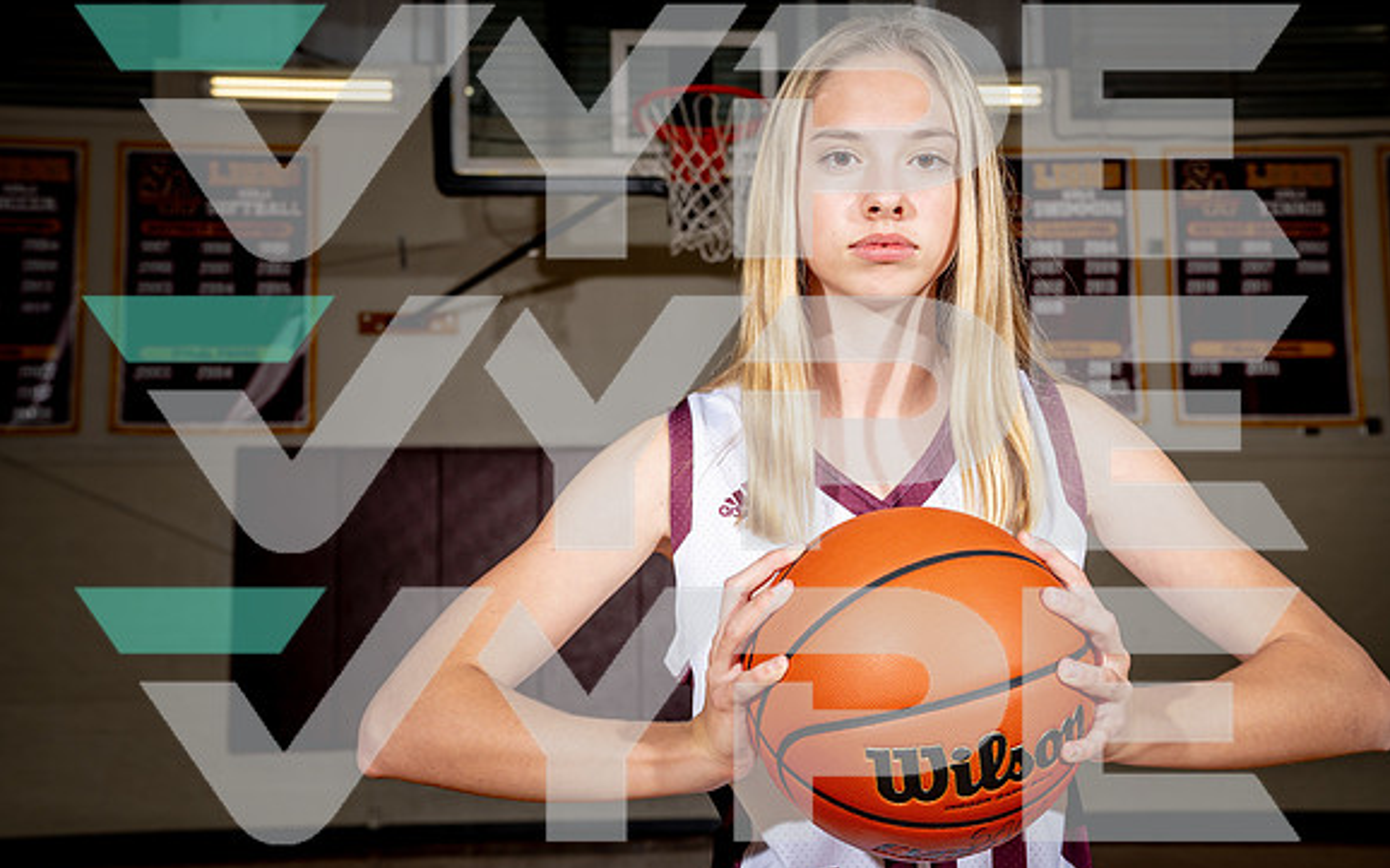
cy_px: 424
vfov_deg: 29.2
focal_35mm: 44
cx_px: 695
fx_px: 1666
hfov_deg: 45.3
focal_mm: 43
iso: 100
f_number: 6.3
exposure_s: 1/250
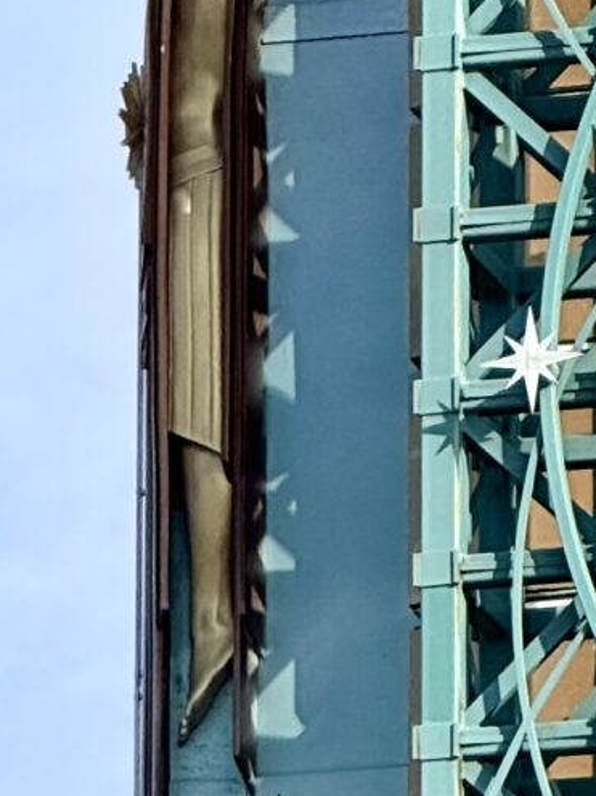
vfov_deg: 3.2
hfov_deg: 2.4
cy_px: 2036
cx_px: 1280
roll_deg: +0.2
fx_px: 14262
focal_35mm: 621
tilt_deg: +11.8
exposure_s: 1/1206
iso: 64
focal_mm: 15.66
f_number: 2.8
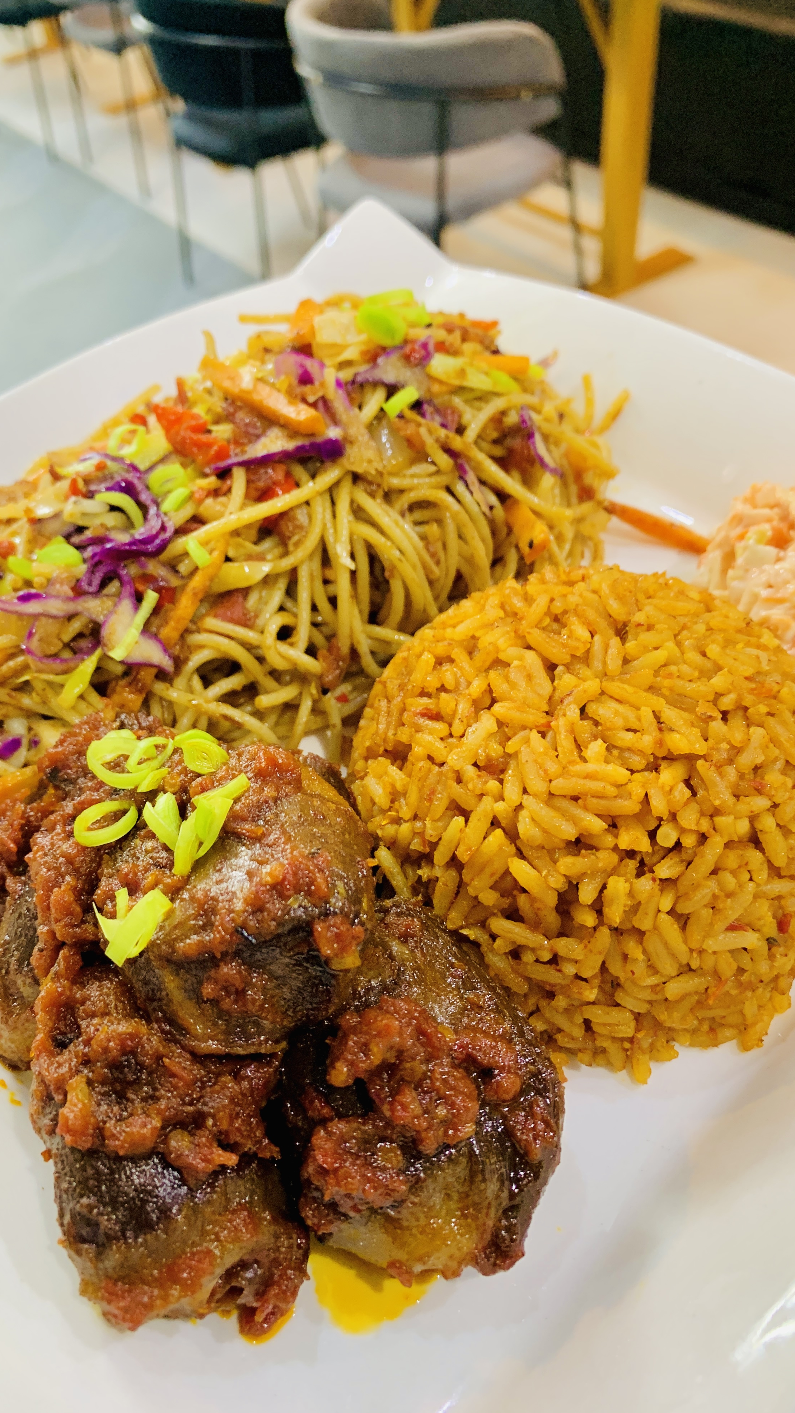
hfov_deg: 40.1
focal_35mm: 29
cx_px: 357
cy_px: 698
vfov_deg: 66.1
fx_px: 1087
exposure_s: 1/50
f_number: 1.8
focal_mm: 4.25
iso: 160
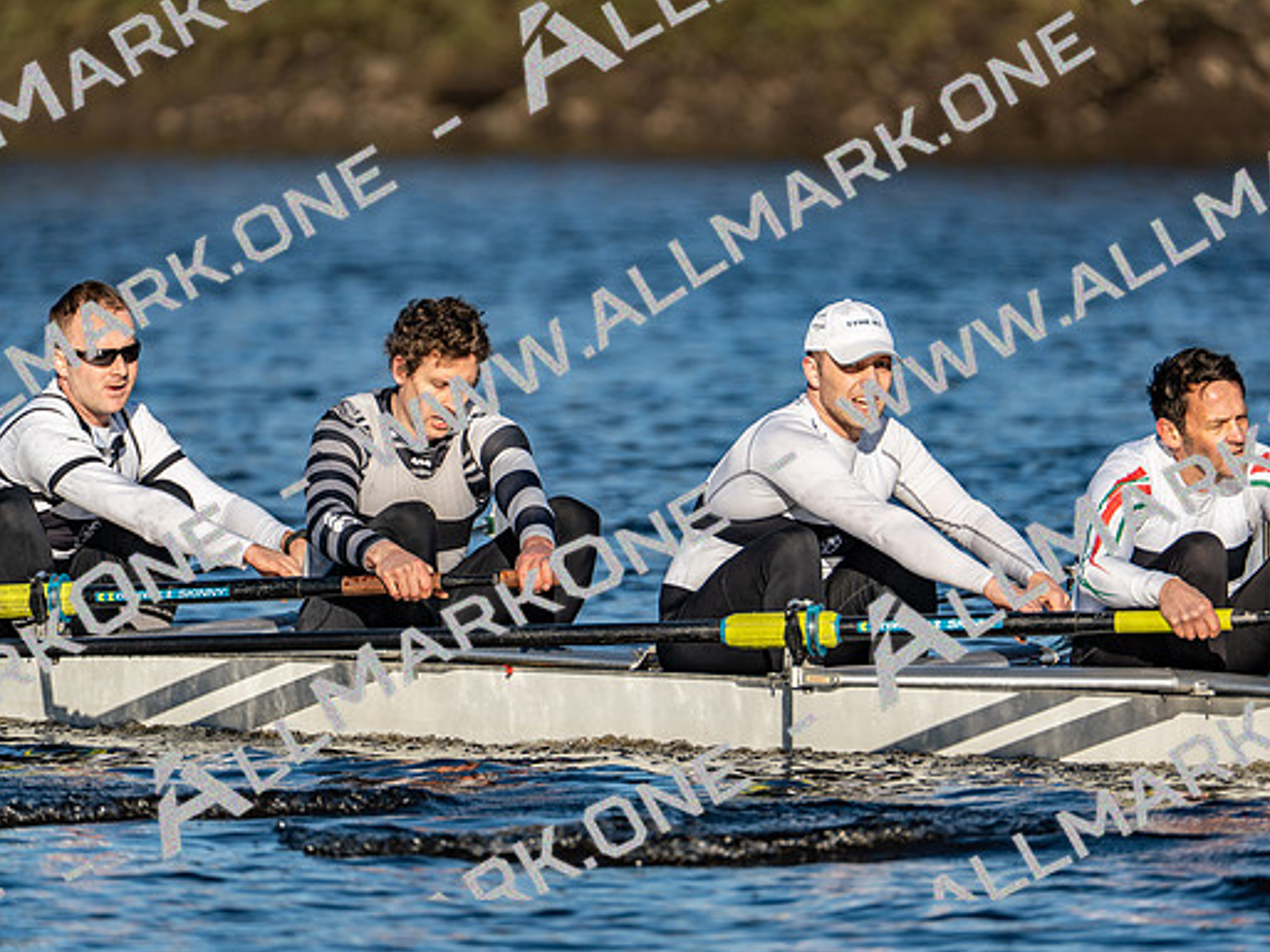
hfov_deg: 3.0
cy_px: 476
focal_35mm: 652
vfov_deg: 2.3
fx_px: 23926
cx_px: 656
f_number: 6.3
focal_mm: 600
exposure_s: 1/2000
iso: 320
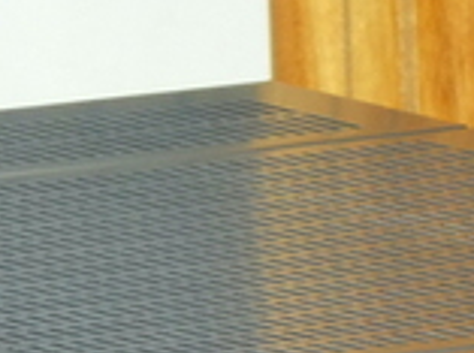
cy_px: 673
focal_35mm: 760
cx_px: 148
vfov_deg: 1.9
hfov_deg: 2.6
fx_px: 10383
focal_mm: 22.3
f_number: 5.2
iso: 200
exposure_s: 1
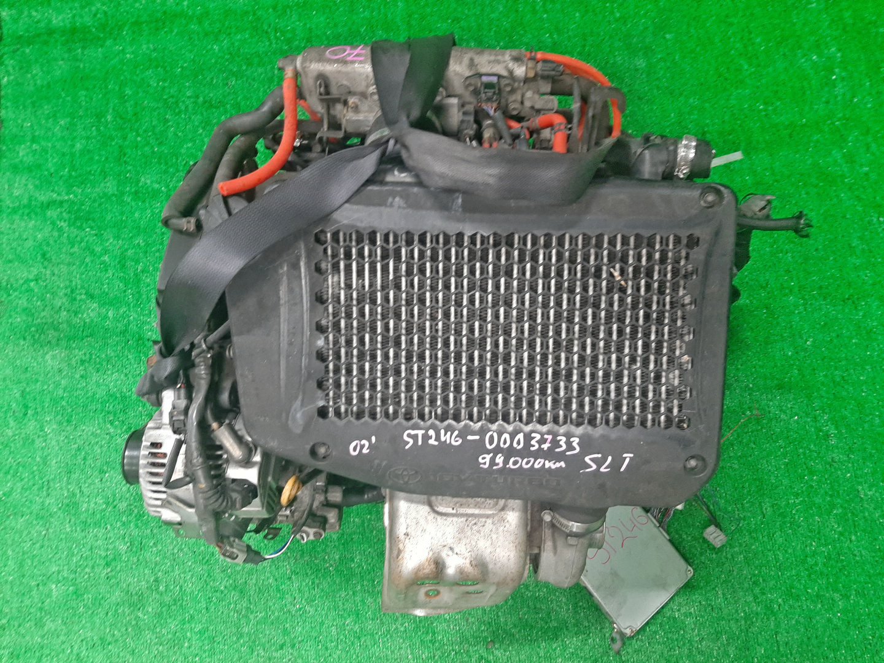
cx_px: 442
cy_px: 332
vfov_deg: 53.1
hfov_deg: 67.3
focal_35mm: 26
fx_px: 664
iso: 156
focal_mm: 3.93
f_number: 1.7
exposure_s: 1/50
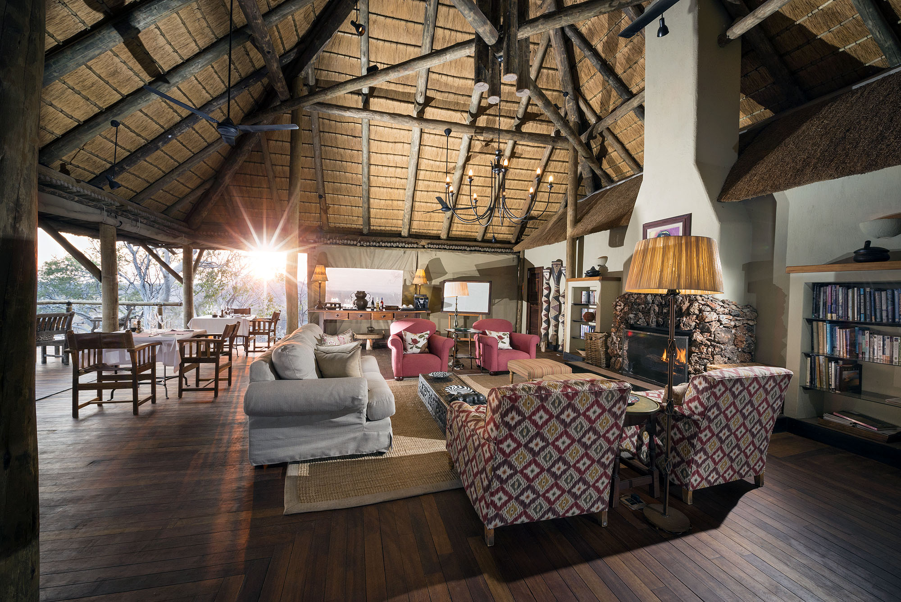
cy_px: 301
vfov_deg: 81.3
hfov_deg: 104.2
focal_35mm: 14
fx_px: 350
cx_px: 450
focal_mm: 14
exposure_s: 1/6
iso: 800
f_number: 13
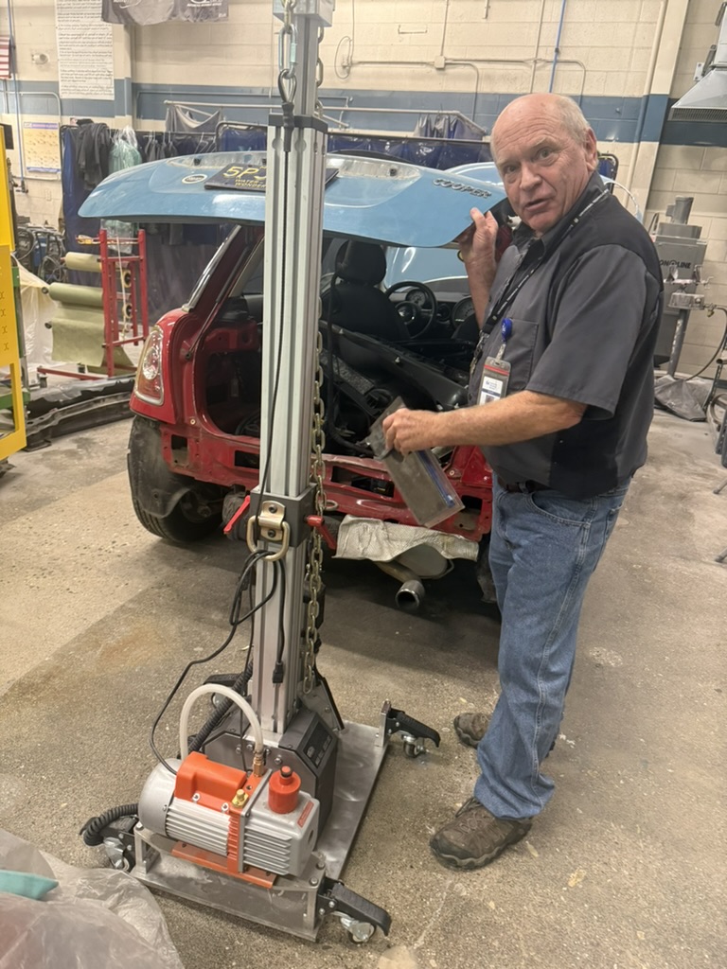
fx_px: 672
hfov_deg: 56.8
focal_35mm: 24
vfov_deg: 71.6
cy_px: 484
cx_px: 364
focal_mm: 6.76
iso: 400
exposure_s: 1/60
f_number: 1.78
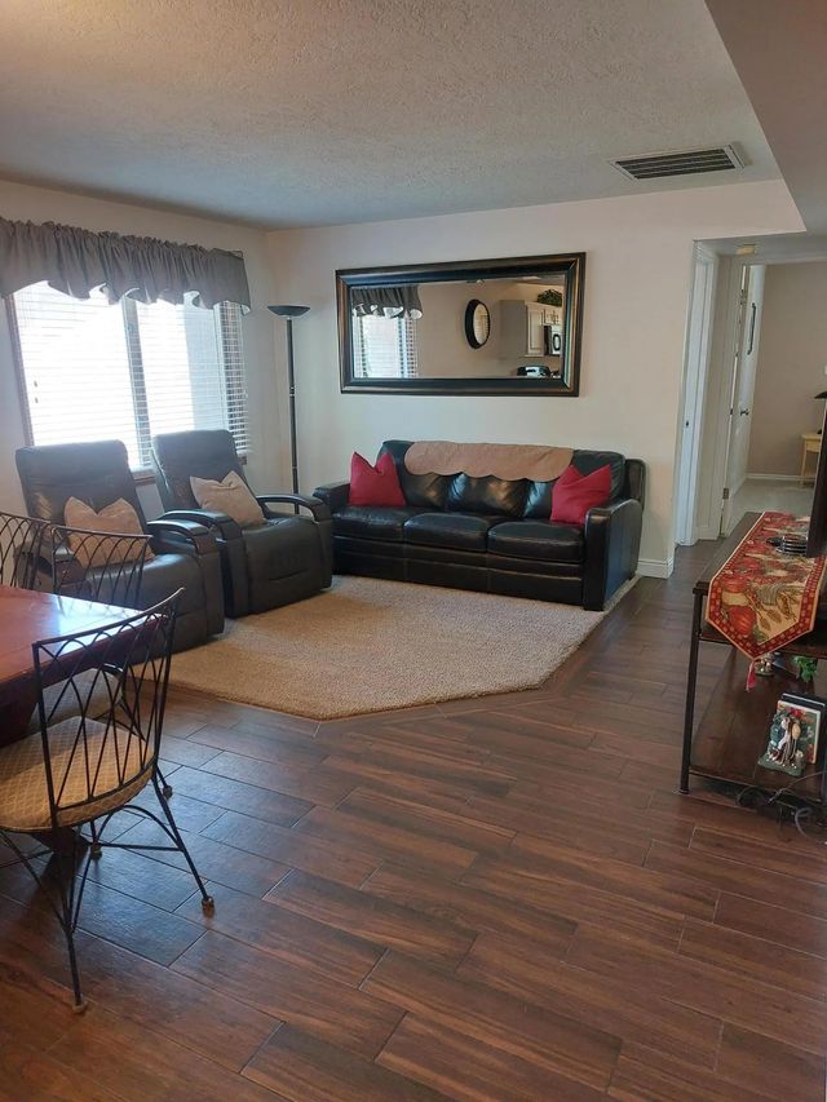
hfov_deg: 56.8
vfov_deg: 71.6
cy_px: 551
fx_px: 764
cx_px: 414
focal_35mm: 24
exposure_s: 1/60
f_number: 1.8
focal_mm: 5.23
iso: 250
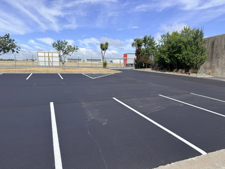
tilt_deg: -6.4
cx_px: 112
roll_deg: -2.6
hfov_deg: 71.6
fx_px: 156
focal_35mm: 24
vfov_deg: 56.8
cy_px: 84
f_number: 1.78
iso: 80
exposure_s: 1/5714
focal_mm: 6.76
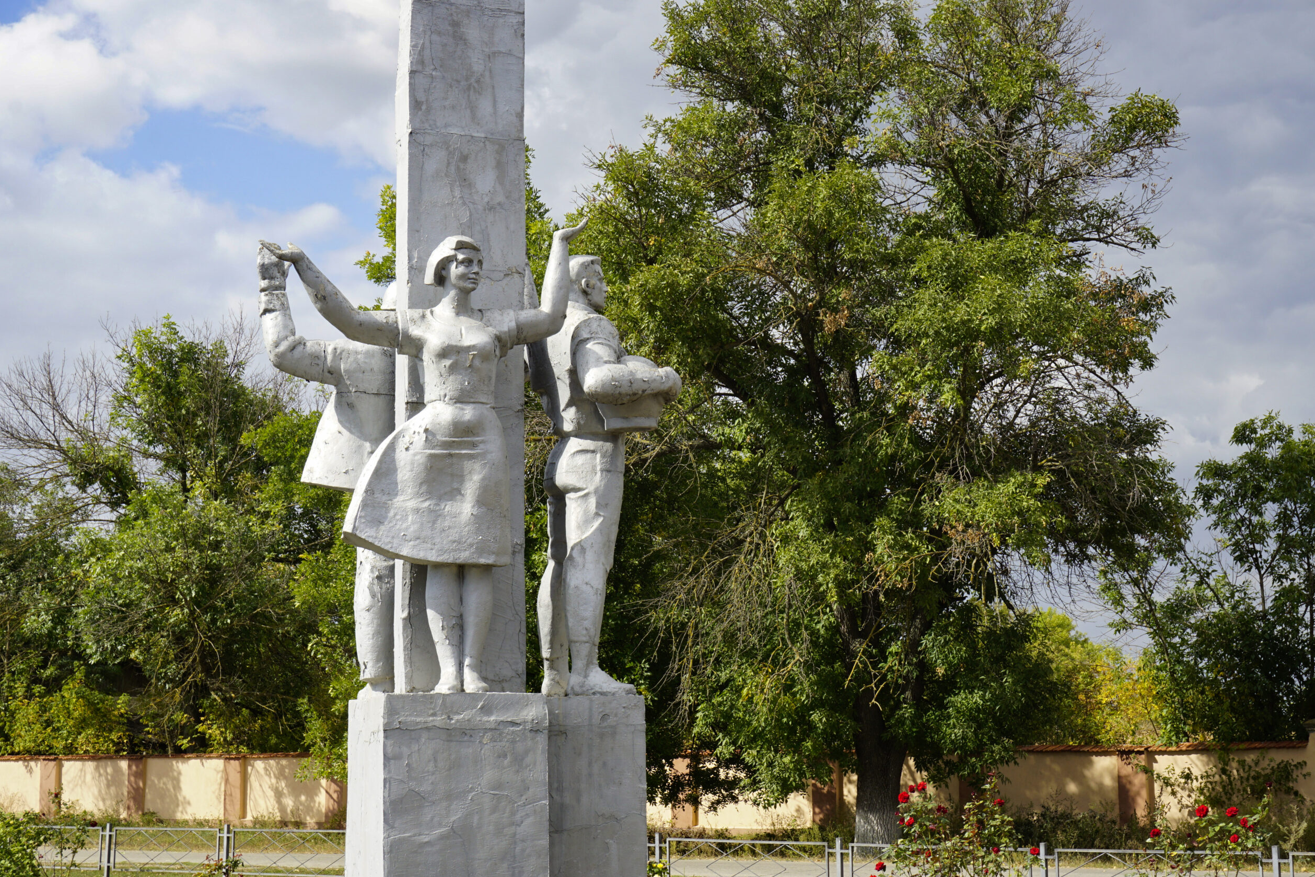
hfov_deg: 33.7
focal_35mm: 60
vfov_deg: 22.8
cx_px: 661
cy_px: 434
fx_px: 2174
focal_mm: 39
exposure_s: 1/125
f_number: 11
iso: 100
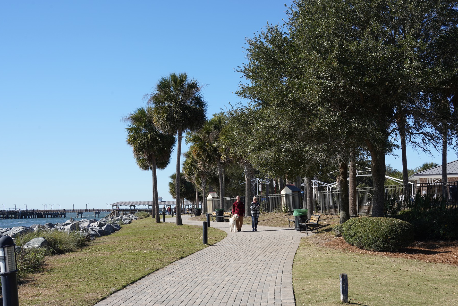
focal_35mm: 45
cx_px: 244
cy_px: 156
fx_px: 573
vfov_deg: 29.9
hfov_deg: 43.6
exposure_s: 1/100
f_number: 13
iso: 100
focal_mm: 40
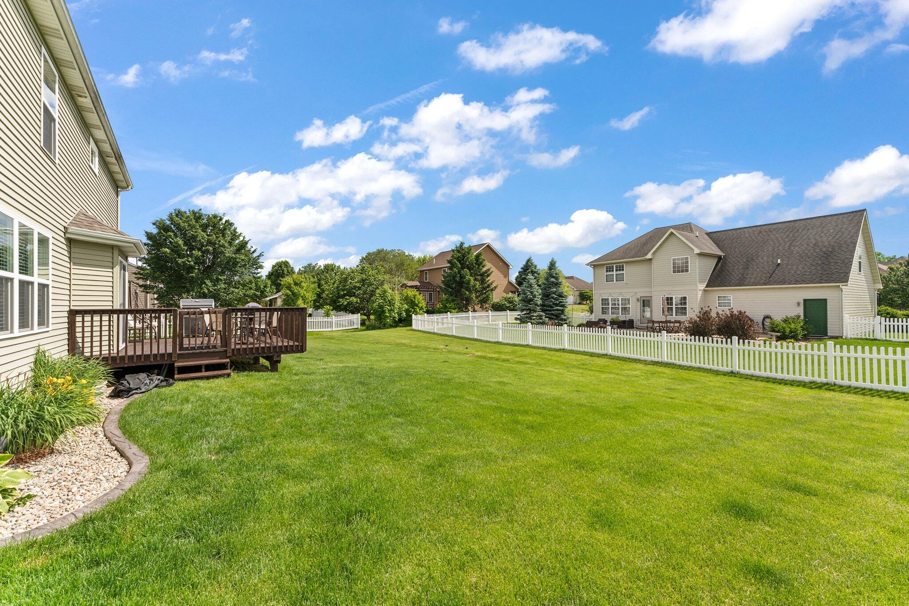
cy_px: 303
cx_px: 454
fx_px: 384
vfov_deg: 76.6
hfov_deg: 99.7
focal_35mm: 15
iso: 200
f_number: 9
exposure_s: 1/60
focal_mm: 15.2
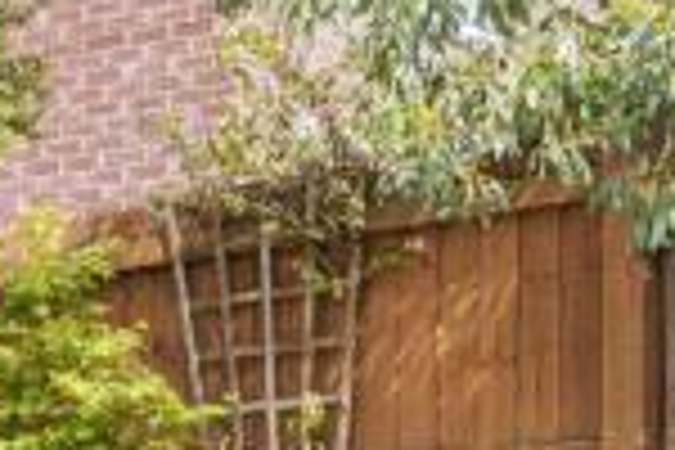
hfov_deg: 17.7
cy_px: 673
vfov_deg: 11.8
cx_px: -76
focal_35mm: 111
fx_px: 2081
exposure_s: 1/250
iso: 100
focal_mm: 35
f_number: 14
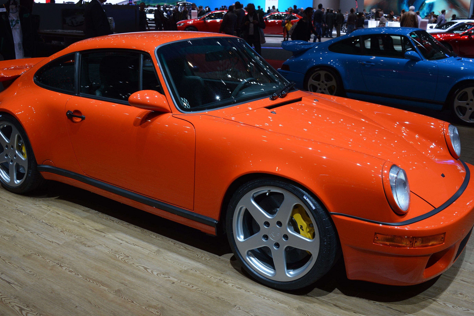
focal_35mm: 38
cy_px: 150
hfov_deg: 50.7
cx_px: 232
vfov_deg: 35.1
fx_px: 500
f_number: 5.6
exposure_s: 1/125
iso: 250
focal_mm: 20
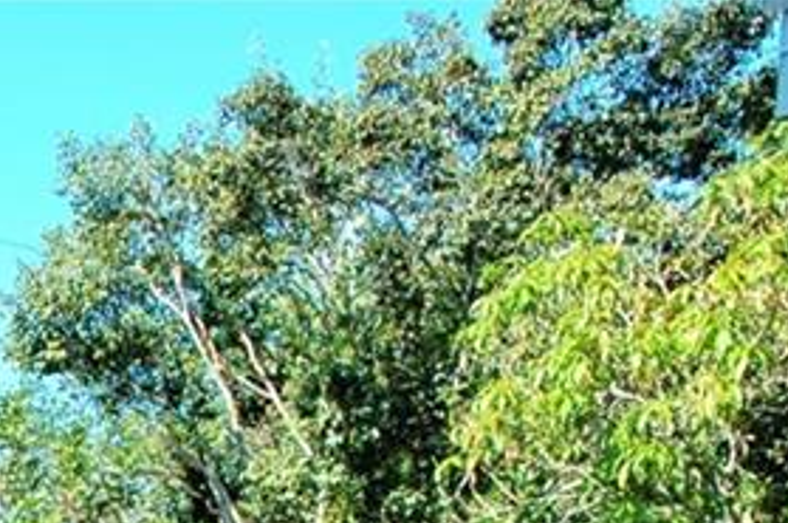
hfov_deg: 18.0
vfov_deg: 12.5
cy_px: 956
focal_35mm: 99
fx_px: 2163
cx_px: -458
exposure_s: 1/200
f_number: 7.1
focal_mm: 18
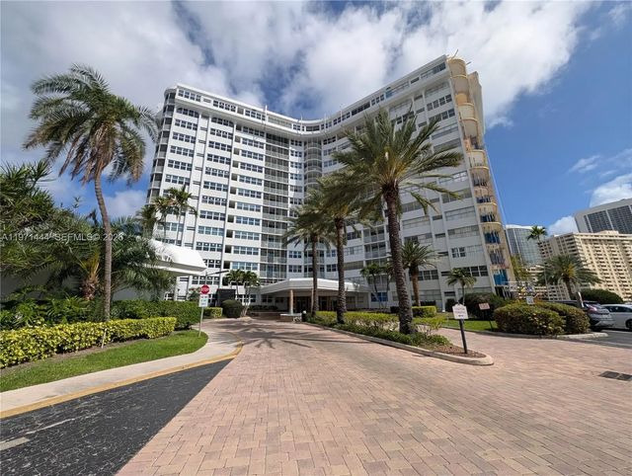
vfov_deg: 94.6
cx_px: 316
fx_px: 219
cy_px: 238
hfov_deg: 110.5
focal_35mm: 12
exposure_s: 1/5848
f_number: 1.7
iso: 52
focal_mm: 2.02
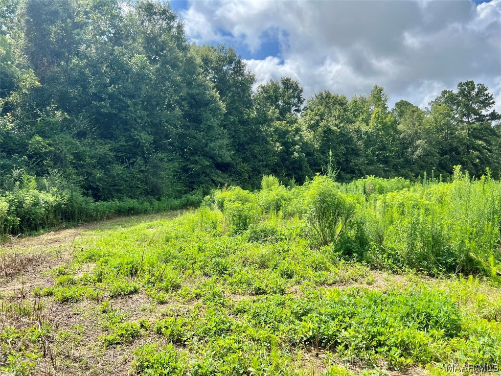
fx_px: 376
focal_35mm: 26
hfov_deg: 67.3
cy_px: 188
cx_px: 250
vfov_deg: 53.1
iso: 50
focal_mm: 5.7
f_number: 1.5
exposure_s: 1/2571
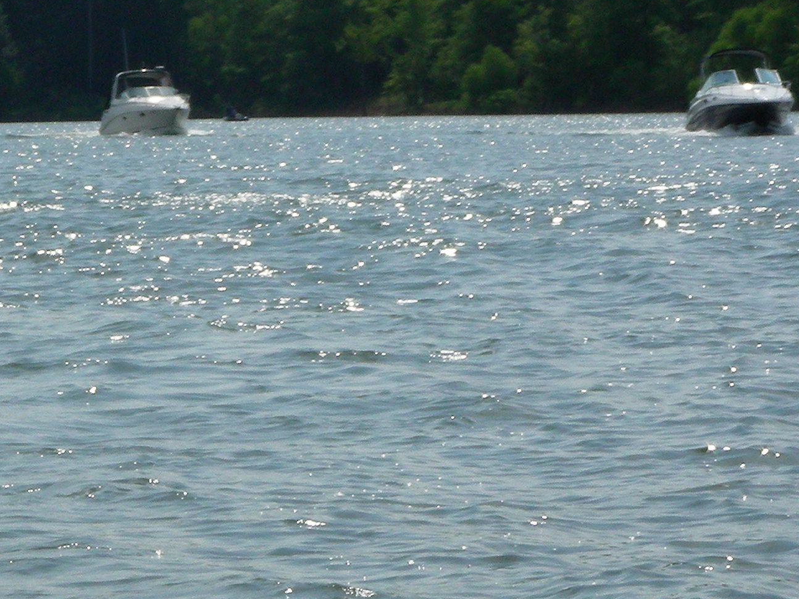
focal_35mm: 246
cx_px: 30
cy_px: 51
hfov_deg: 8.0
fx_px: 5677
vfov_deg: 6.0
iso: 50
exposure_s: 1/606
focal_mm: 18.9
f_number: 6.8
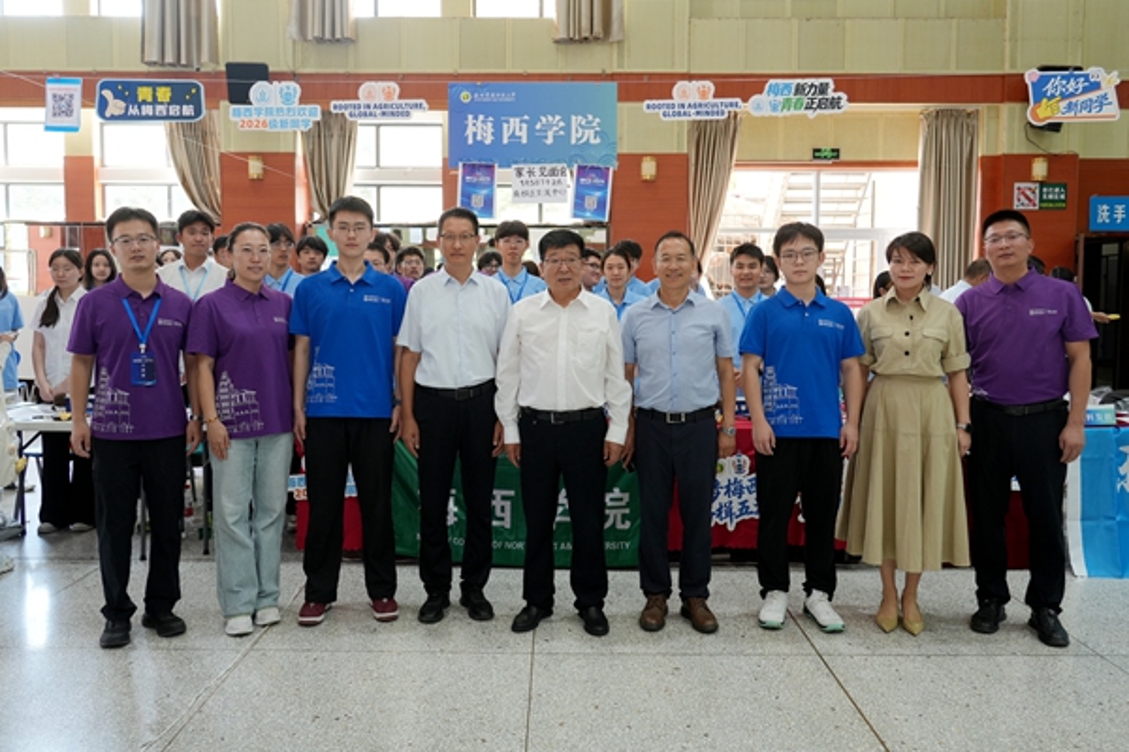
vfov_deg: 53.1
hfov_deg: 73.7
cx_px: 564
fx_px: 753
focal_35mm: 24
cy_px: 376
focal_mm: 24
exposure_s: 1/60
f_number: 4
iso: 500
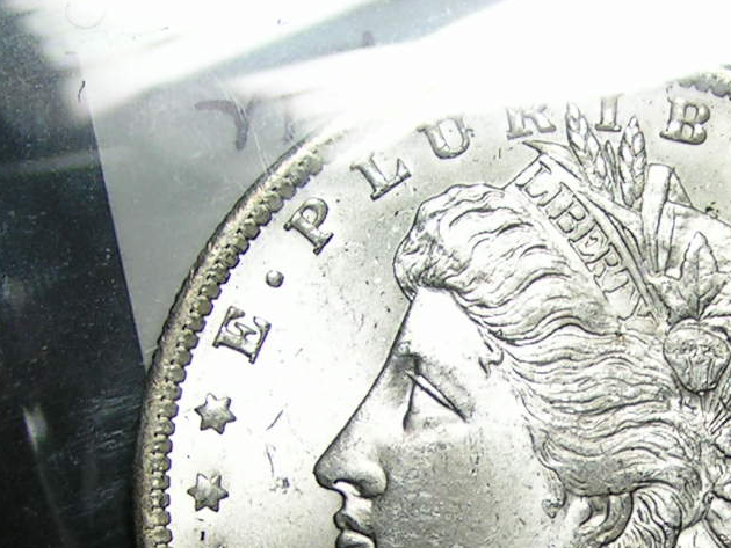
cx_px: 551
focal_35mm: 160
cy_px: 628
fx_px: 3380
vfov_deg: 9.2
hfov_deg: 12.3
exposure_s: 1/80
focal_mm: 9.7
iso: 50
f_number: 4.5
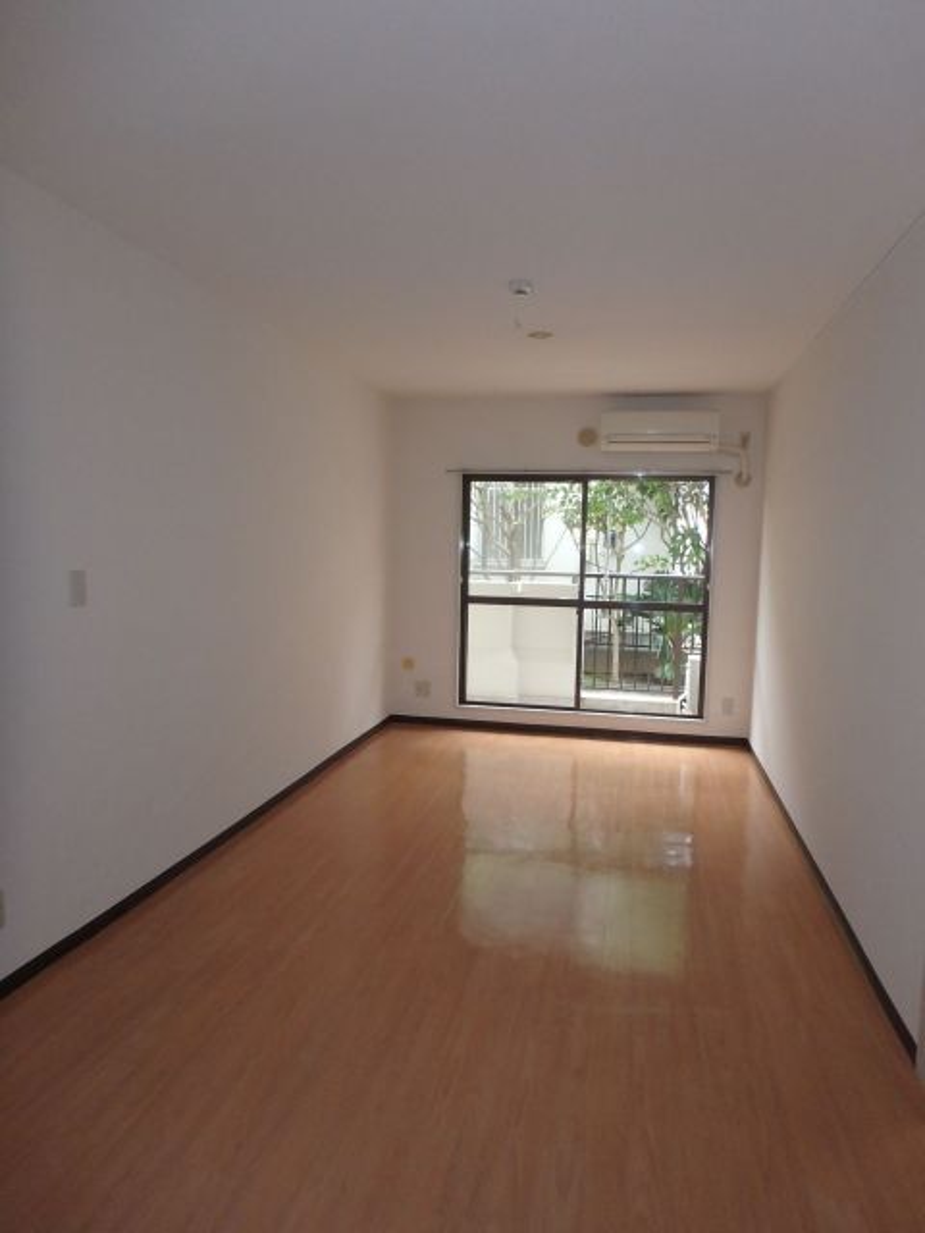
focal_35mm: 21
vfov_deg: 79.0
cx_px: 462
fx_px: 748
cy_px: 616
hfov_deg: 63.4
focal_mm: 3.7
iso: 320
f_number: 3.5
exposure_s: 1/30
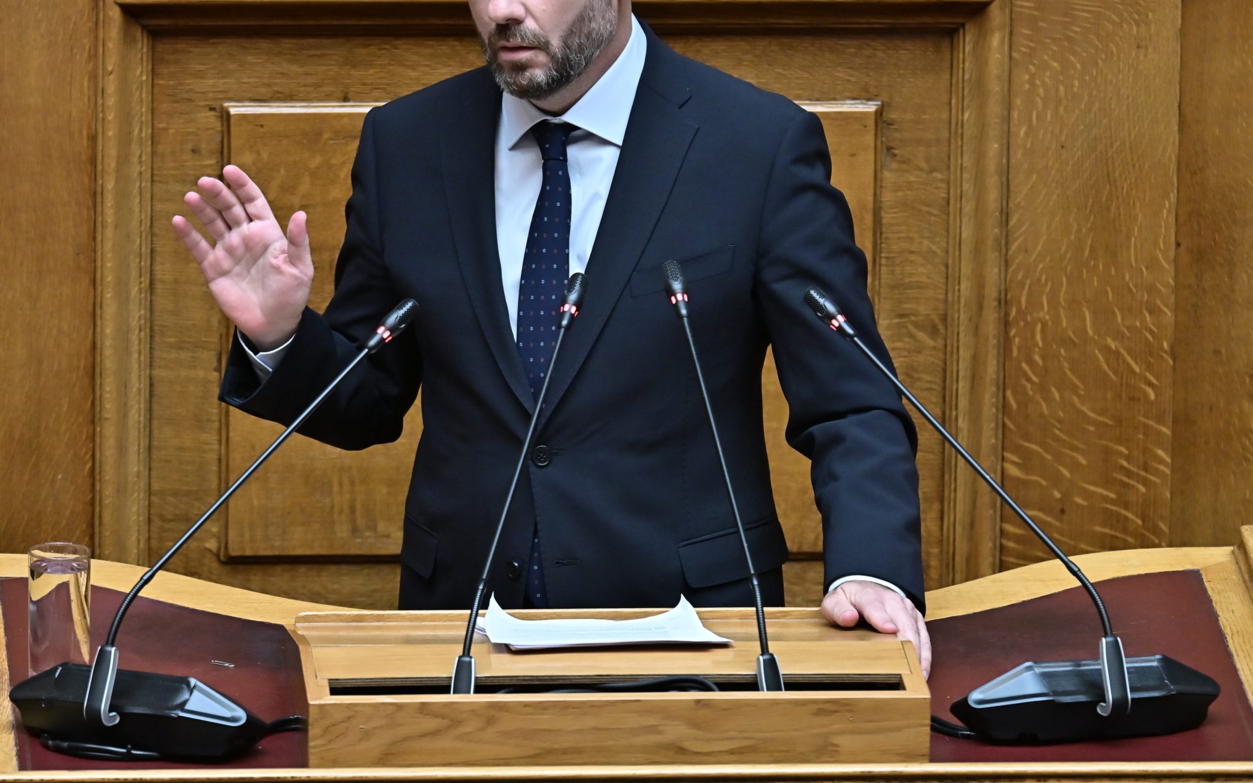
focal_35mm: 463
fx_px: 15810
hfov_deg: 4.5
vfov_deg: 2.8
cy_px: 316
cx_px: 518
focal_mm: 370
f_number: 6
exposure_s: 1/250
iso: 2500
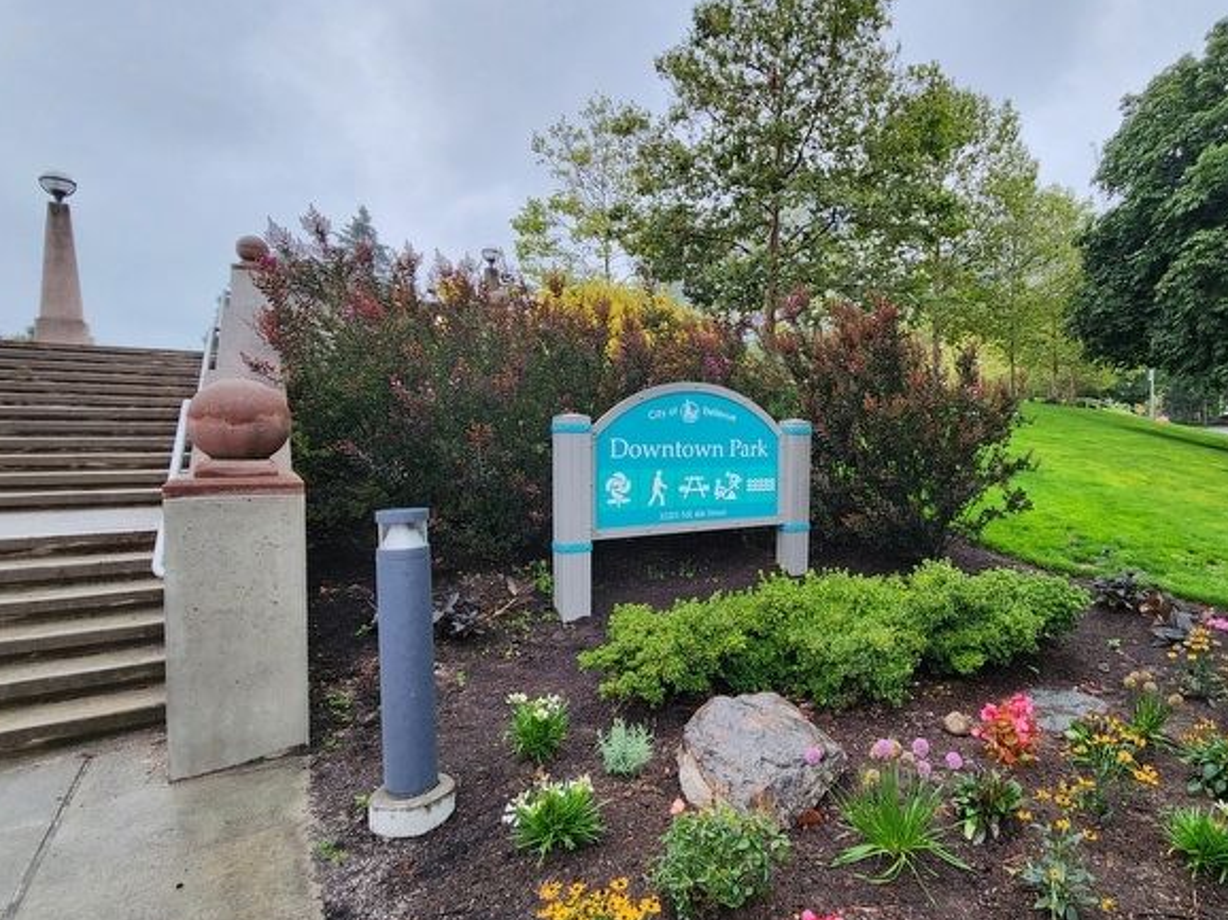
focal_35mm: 18
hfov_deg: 86.2
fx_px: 638
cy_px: 459
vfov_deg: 71.6
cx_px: 763
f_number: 2.2
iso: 80
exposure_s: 1/60
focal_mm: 2.2
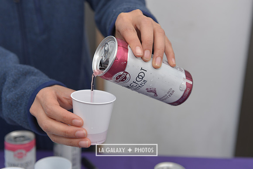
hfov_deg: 38.2
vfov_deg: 26.0
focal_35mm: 52
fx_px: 366
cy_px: 84
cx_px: 126
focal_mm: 52
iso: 200
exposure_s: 1/640
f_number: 5
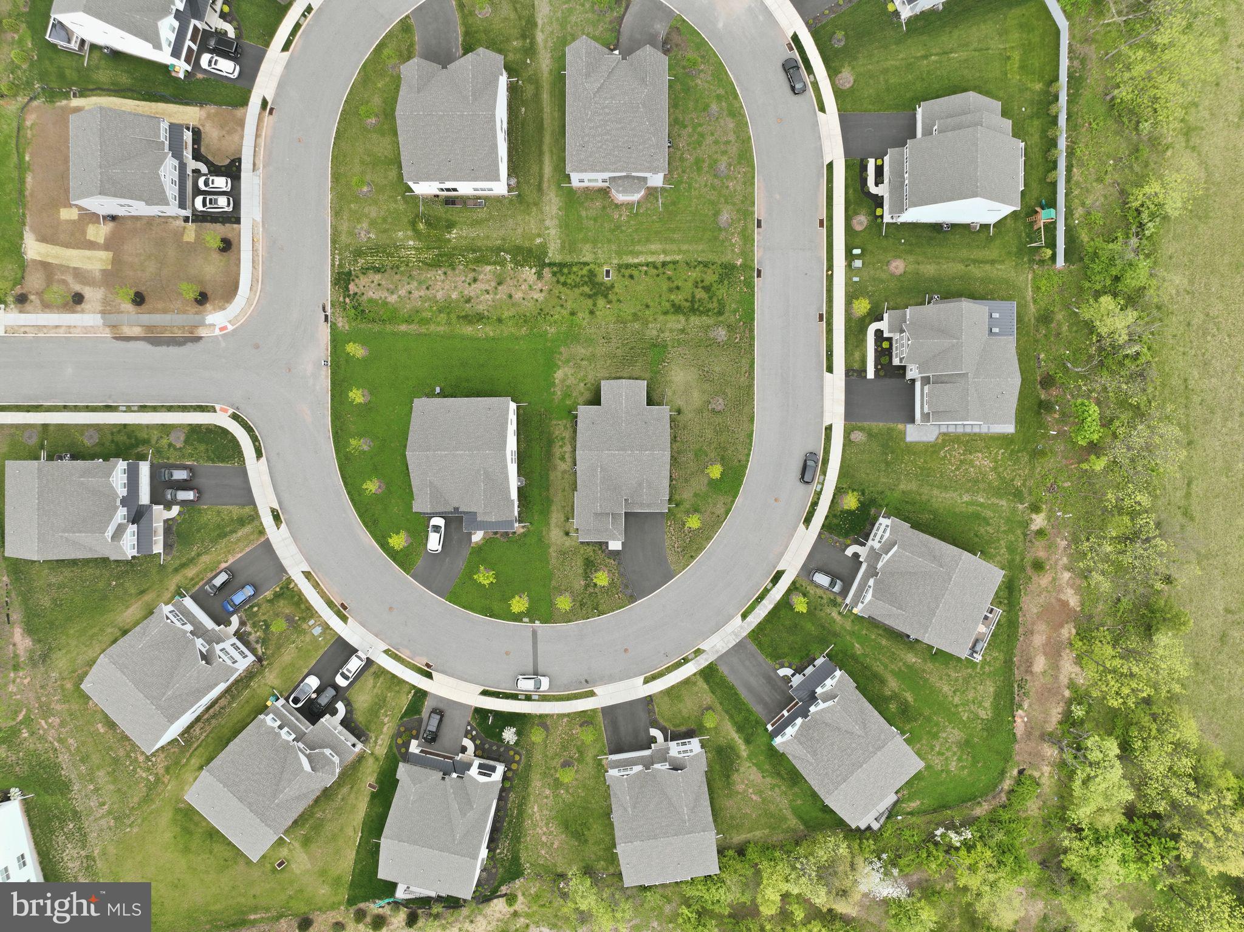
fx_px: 862
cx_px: 622
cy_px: 466
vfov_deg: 56.8
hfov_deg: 71.6
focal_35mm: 24
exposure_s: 1/500
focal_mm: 12.3
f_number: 2.8
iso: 100
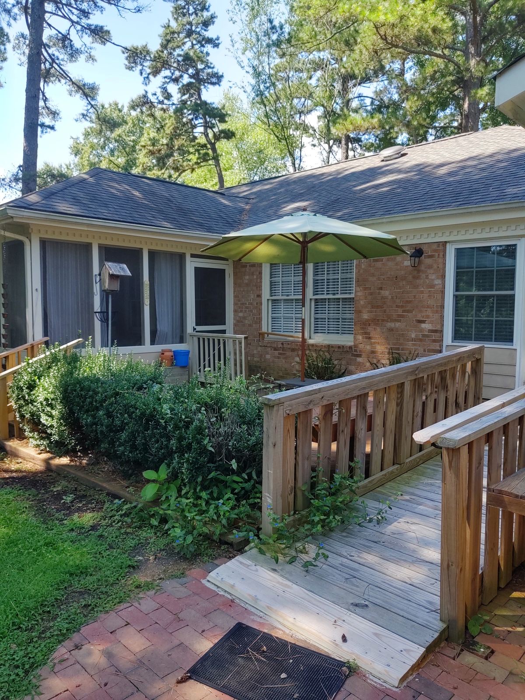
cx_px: 262
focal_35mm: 27
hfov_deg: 51.4
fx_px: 546
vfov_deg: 65.3
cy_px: 350
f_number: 1.7
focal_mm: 4.75
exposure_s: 1/700
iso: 100
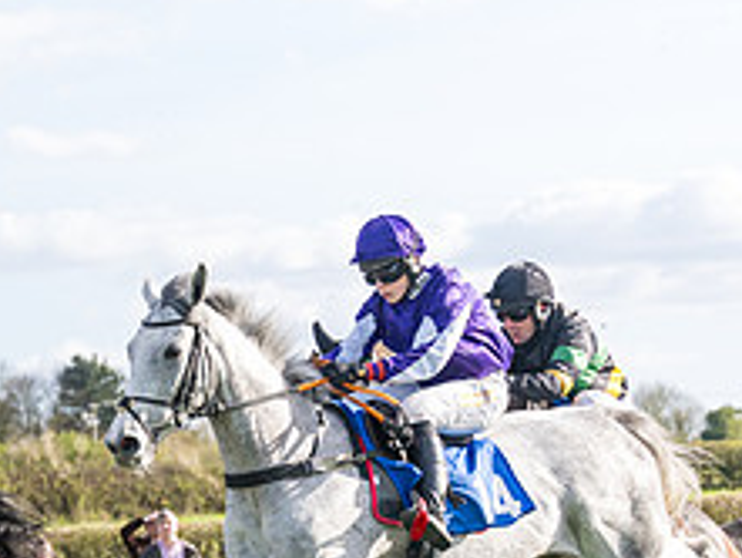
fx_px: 4890
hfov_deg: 8.5
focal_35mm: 228
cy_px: 591
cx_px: -263
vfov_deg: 6.5
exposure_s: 1/1600
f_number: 4
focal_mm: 70
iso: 400
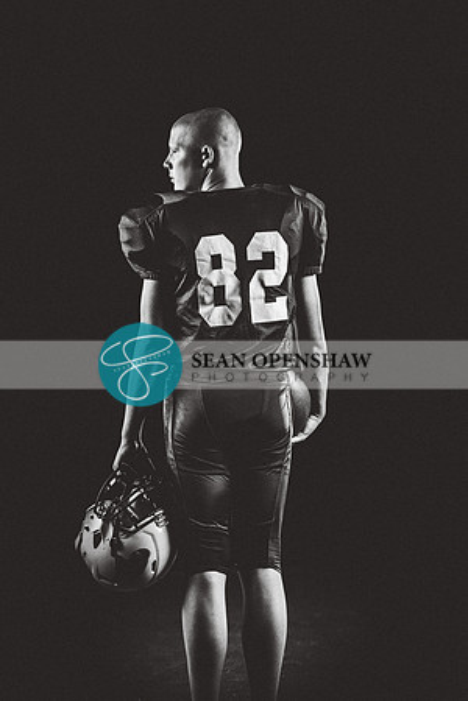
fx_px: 1911
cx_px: 234
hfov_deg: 14.0
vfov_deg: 20.8
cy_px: 350
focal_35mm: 98
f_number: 3.5
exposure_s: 1/125
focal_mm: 98
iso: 200
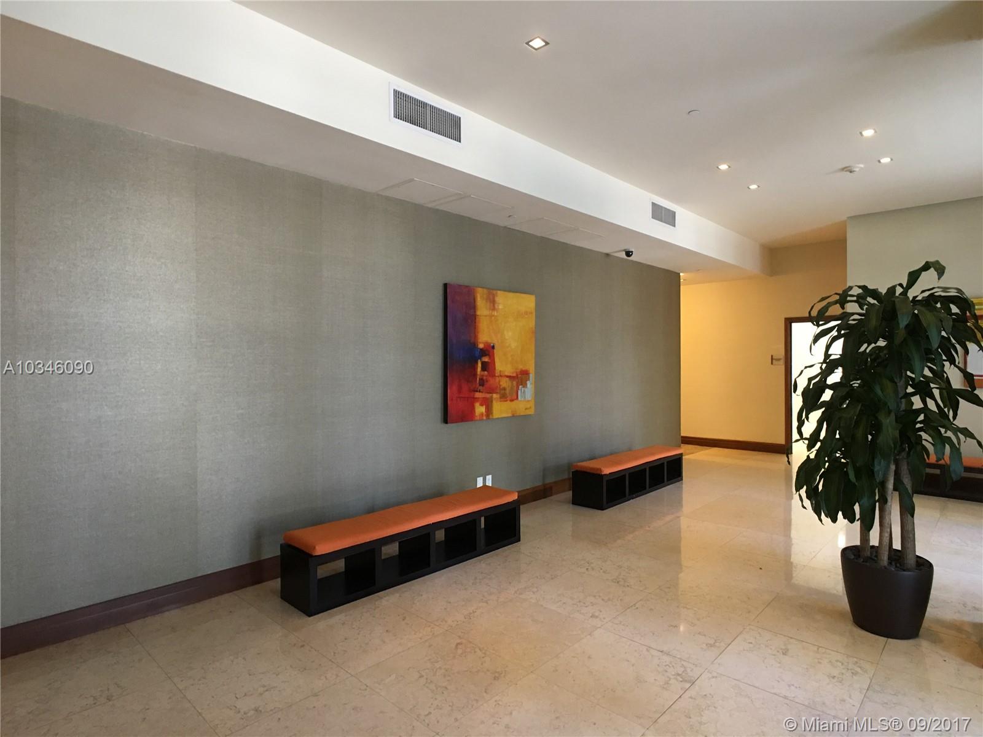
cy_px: 368
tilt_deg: +0.8
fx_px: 824
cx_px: 492
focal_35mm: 29
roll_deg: -0.1
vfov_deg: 48.2
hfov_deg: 61.7
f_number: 2.2
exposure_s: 1/15
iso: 64
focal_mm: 4.15
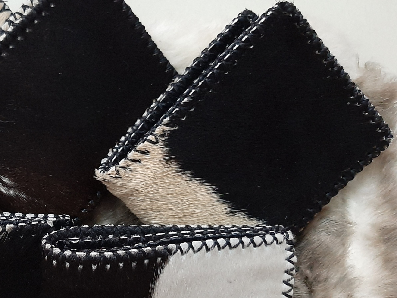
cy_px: 191
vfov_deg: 32.7
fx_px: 505
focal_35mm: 44
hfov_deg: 40.9
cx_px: 72
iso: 400
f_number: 1.7
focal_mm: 3.93
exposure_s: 1/20
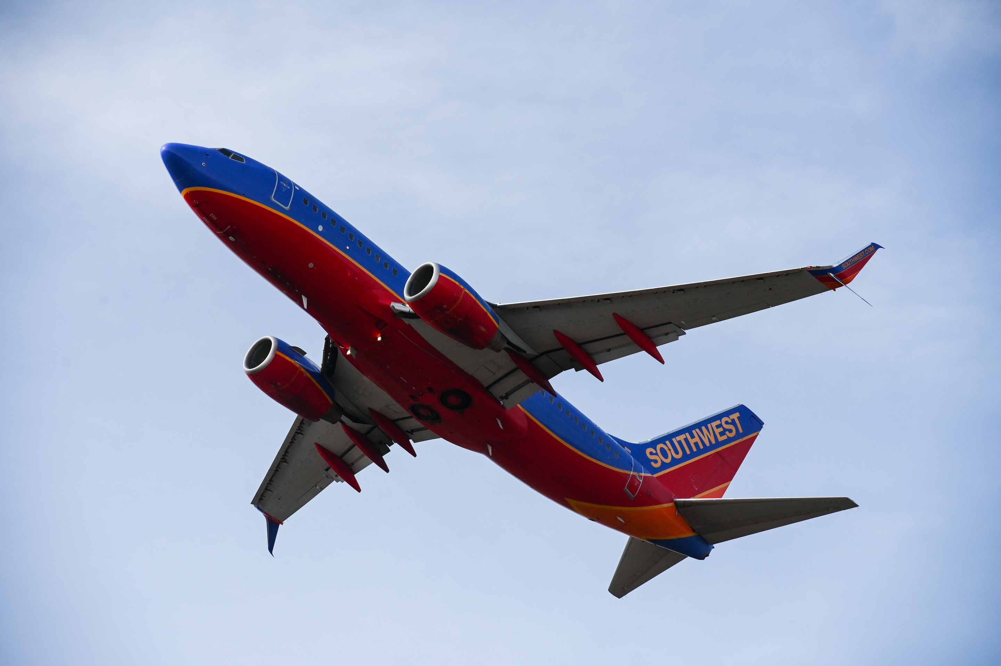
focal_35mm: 200
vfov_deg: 6.9
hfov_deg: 10.3
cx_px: 500
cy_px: 333
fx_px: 5557
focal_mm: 200
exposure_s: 1/3200
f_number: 8
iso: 400
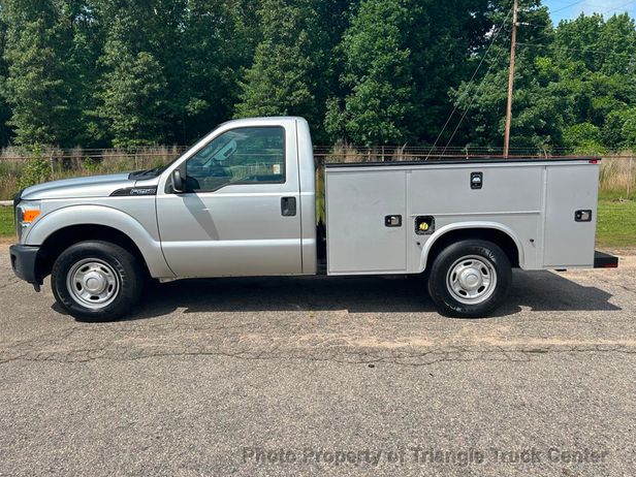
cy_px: 230
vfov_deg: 51.3
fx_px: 496
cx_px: 313
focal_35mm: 27
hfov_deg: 65.3
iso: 50
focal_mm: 5.7
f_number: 1.5
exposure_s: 1/5587
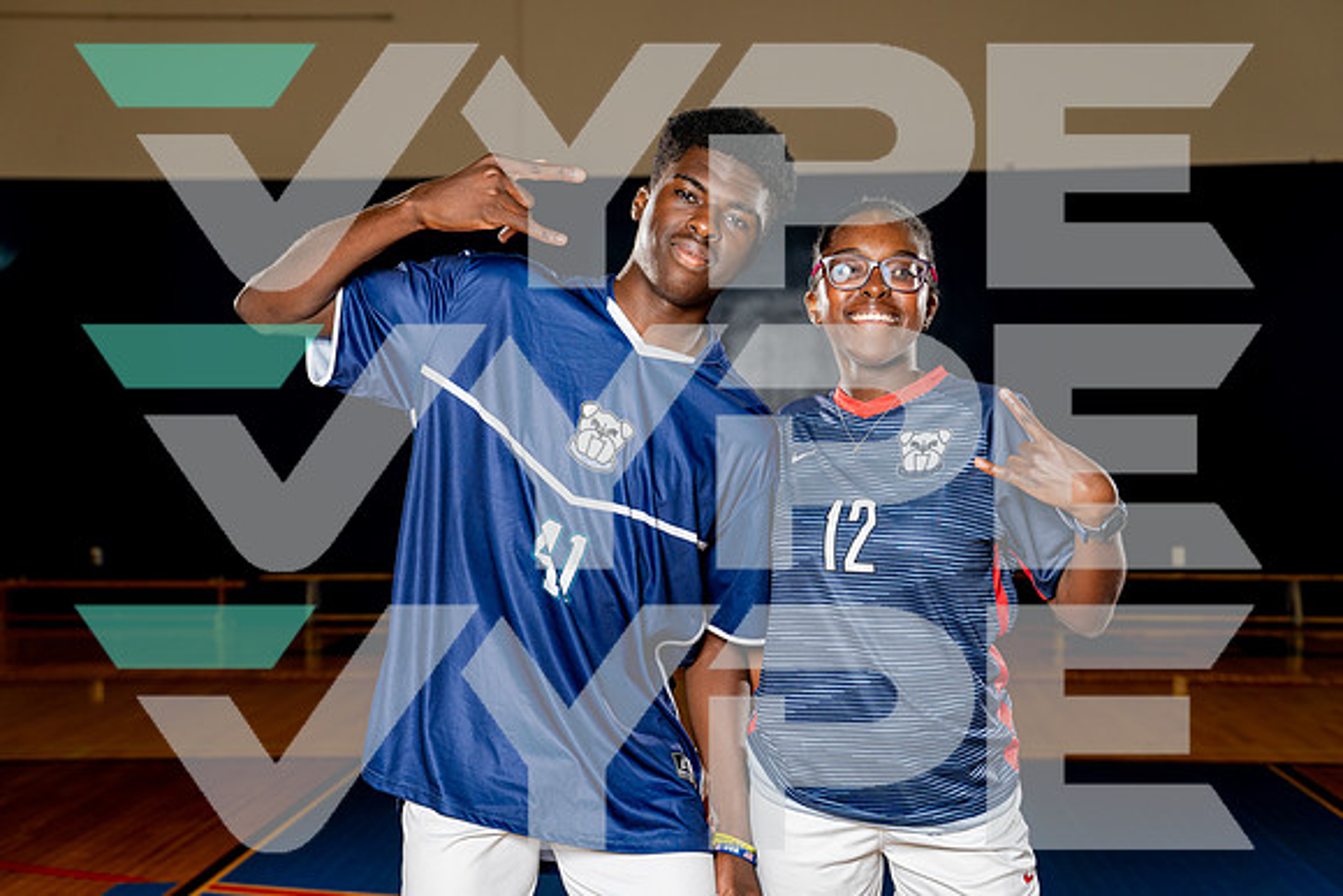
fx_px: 1961
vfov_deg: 25.7
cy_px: 448
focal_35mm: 53
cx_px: 672
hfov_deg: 37.8
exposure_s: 1/250
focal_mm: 50
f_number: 4
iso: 100
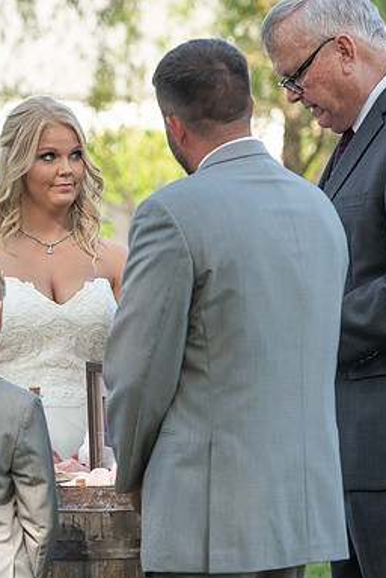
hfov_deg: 4.9
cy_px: 317
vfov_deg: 7.3
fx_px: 4519
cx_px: 66
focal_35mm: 281
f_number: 5.6
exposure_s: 1/500
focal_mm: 170
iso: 320
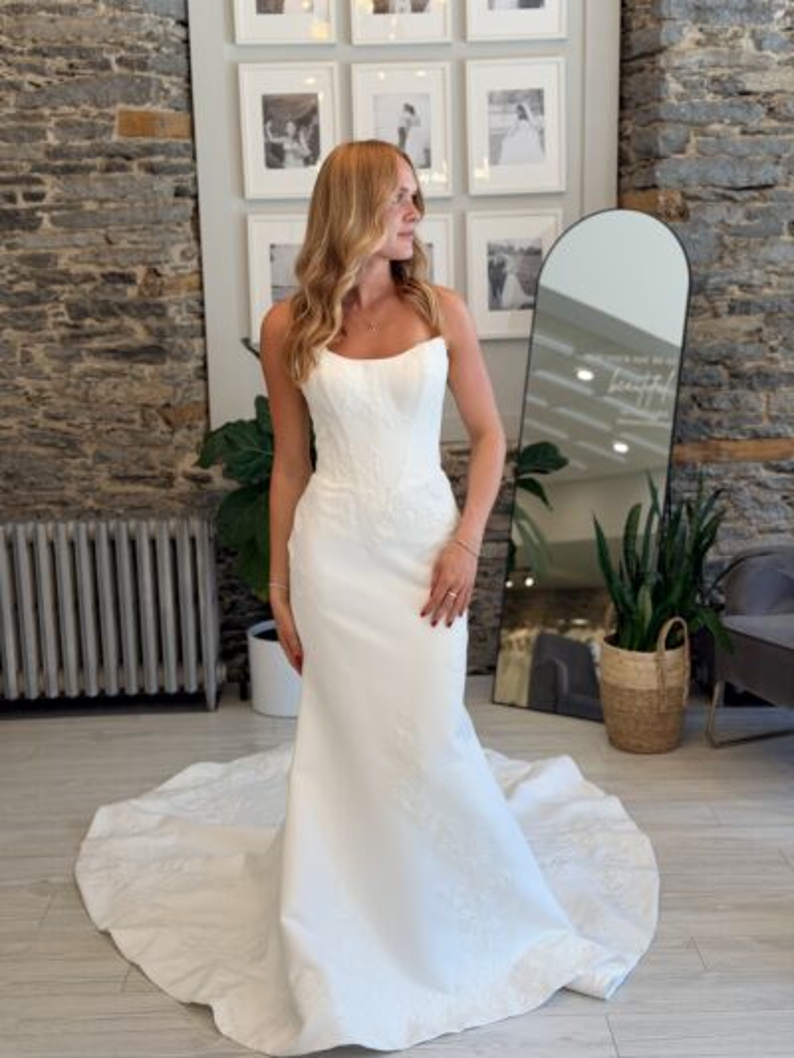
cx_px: 397
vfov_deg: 39.6
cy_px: 529
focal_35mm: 48
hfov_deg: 30.3
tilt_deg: -10.8
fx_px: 1467
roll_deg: +1.1
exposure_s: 1/120
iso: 50
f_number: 1.78
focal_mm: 6.76
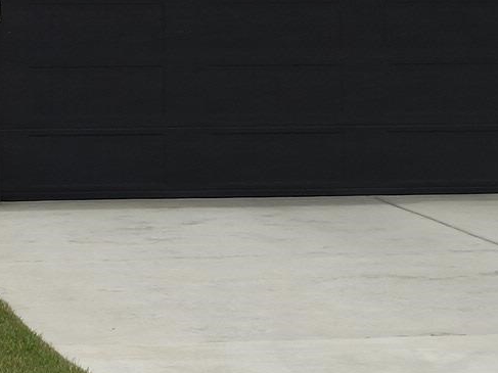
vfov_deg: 7.3
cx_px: -110
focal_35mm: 200
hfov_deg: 9.7
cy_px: -140
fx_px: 2877
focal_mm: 13.58
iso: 125
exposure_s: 1/500
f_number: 5.6
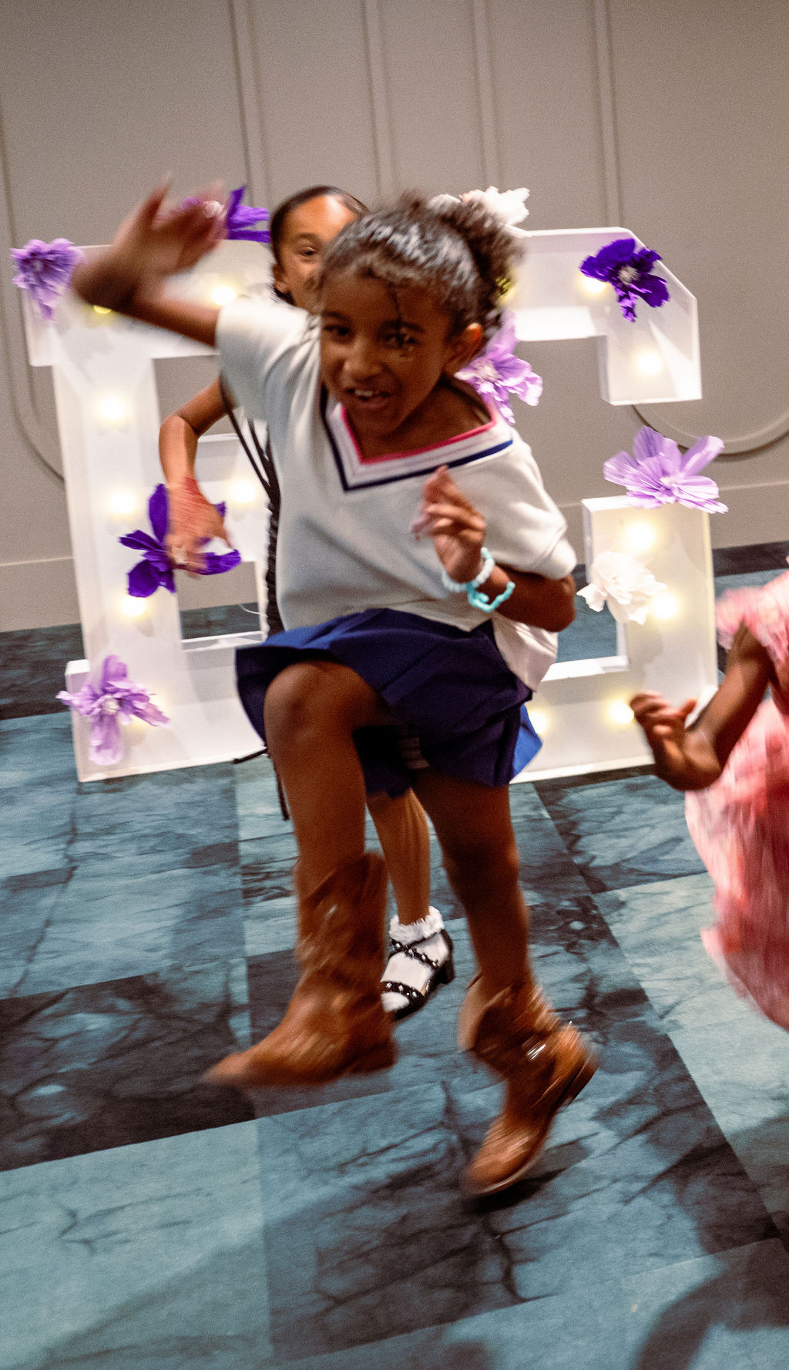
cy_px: 469
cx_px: 940
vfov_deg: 41.1
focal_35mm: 49
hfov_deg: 22.8
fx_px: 1803
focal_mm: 24
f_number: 2.8
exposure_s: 1/100
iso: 1600
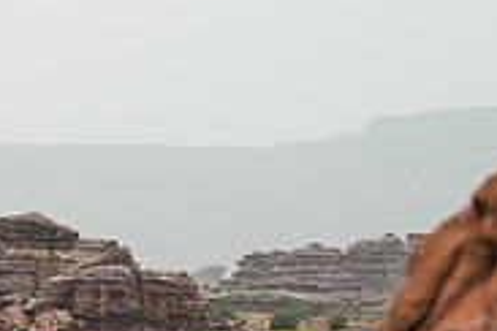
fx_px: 1353
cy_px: 454
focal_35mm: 98
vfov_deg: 13.4
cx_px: -242
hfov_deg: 18.5
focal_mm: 30
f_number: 2.8
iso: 2000
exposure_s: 1/400
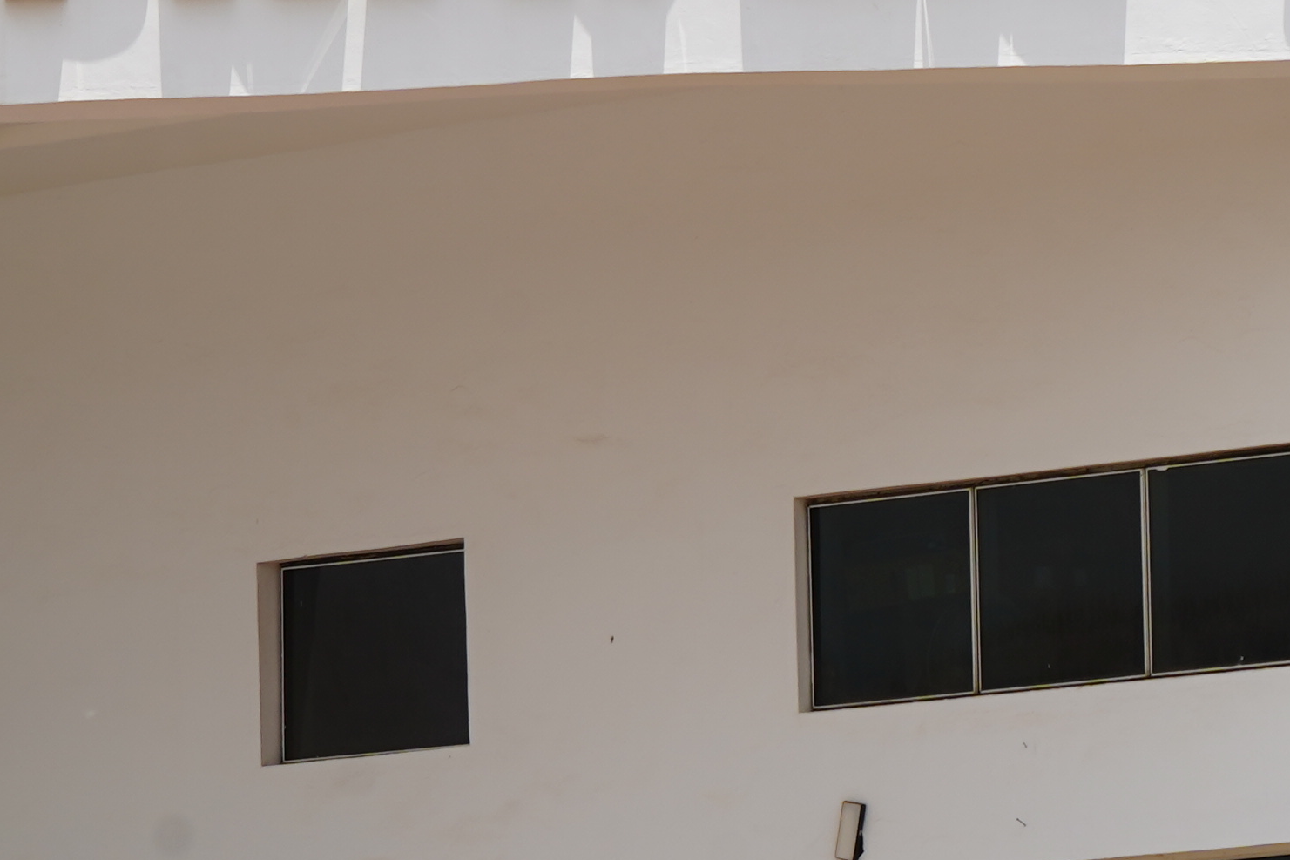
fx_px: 8563
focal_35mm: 239
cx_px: 1773
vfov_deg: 5.7
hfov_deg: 8.5
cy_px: 982
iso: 100
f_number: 11
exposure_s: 1/160
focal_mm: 59
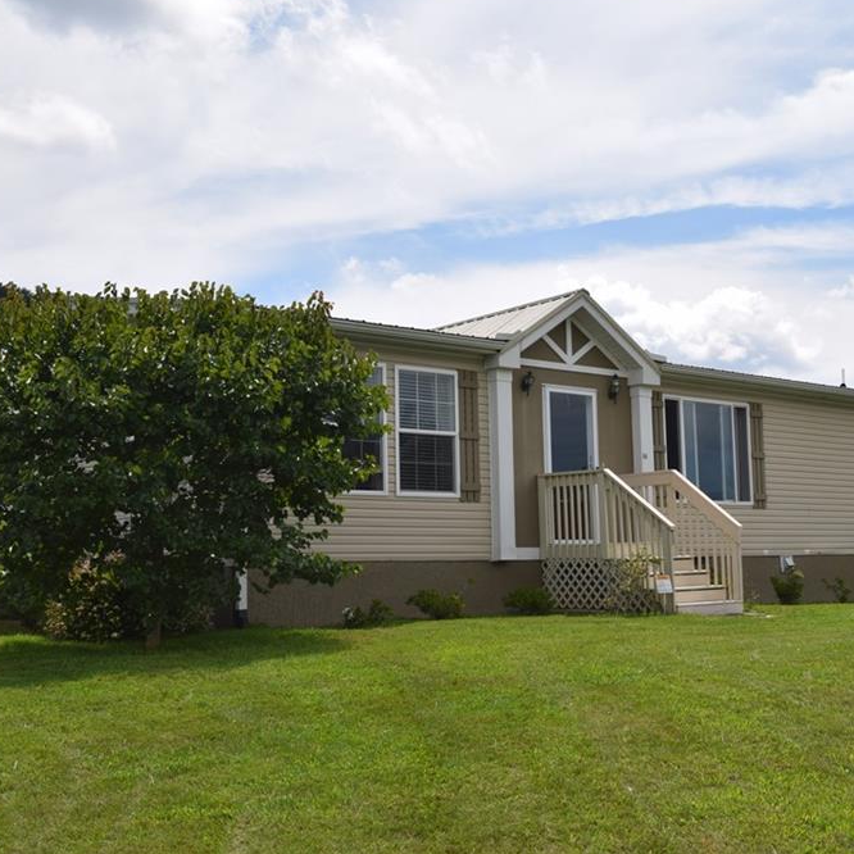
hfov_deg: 35.7
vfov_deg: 36.1
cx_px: 578
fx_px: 1312
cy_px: 421
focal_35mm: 47
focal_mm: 24
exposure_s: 1/200
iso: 100
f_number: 13
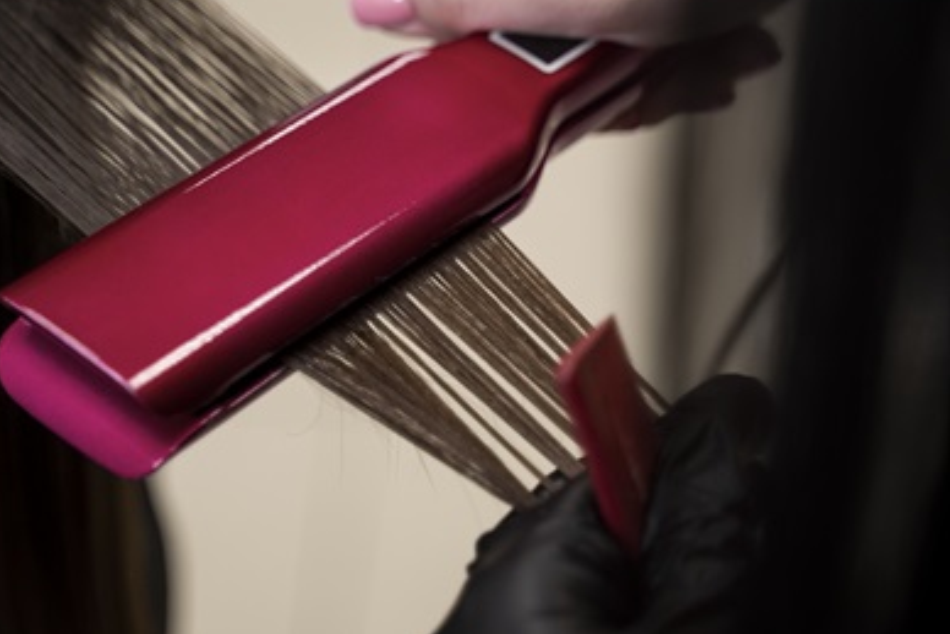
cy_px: 179
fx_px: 3062
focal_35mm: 116
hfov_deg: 17.6
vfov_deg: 11.8
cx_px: 355
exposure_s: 1/250
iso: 400
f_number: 2.8
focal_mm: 75
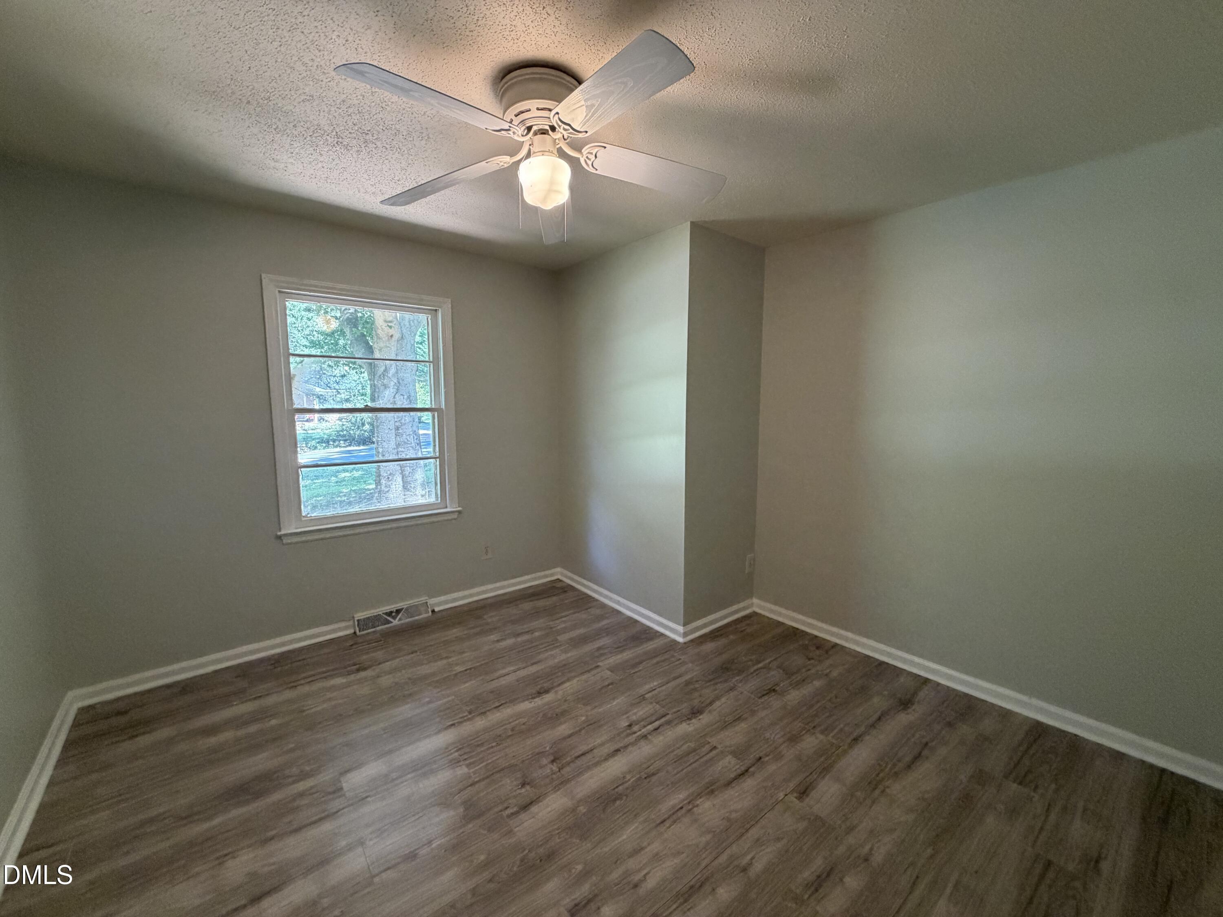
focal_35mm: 14
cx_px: 612
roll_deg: +0.6
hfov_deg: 102.1
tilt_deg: -7.4
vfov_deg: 85.7
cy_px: 458
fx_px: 495
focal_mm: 2.22
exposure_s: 1/60
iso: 400
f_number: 2.2
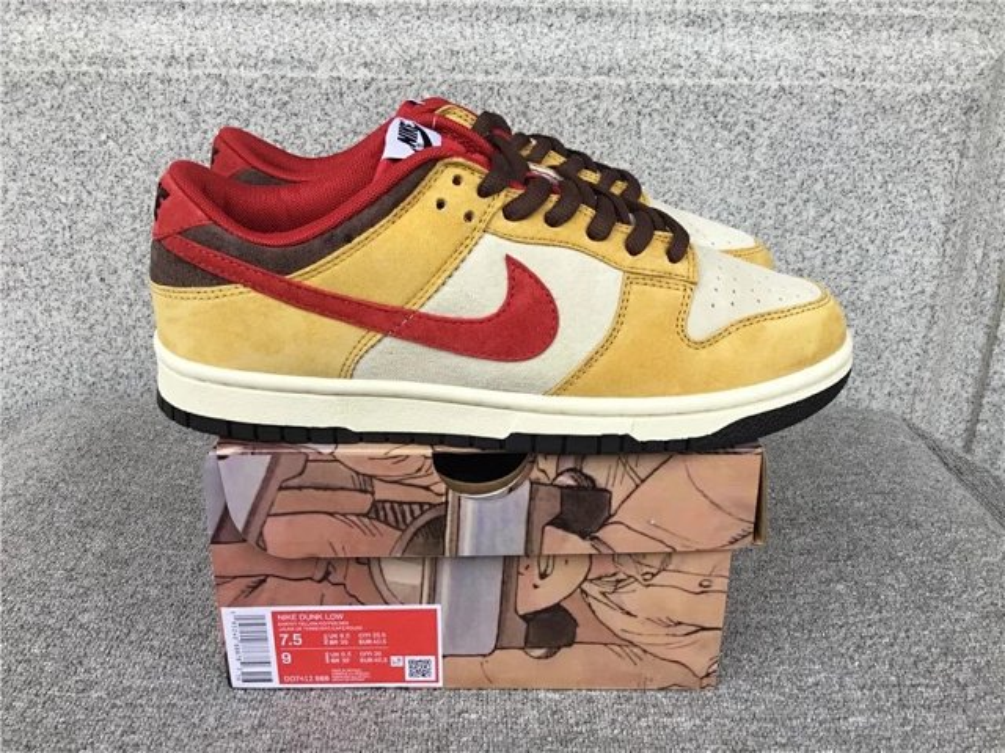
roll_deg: -0.7
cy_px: 376
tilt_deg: -20.4
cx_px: 502
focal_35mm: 31
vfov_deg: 45.4
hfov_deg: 58.4
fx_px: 900
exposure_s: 1/50
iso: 25
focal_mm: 3.3
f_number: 2.4
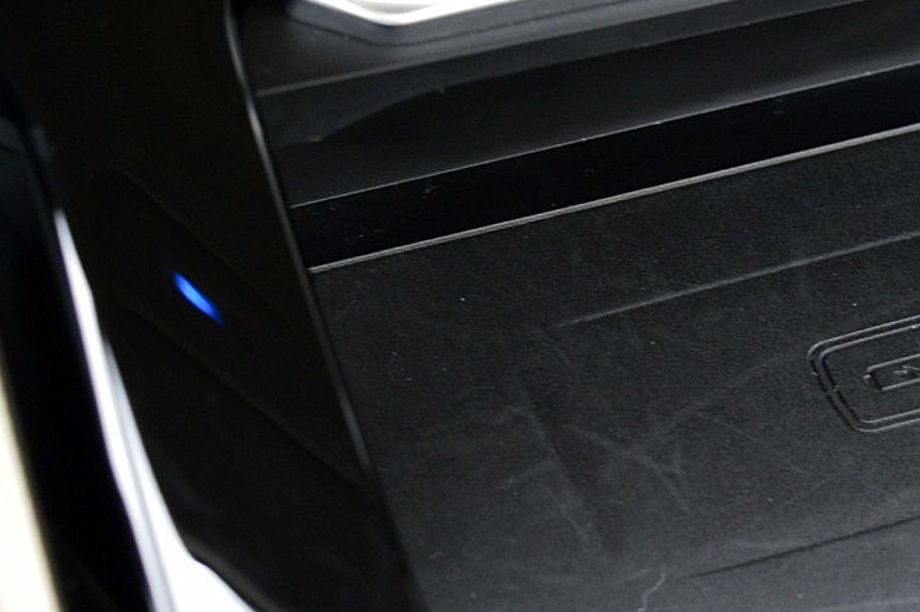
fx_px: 3781
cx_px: 956
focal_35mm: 148
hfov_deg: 13.6
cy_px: 228
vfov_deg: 9.2
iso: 800
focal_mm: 45
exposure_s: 1/60
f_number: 6.3
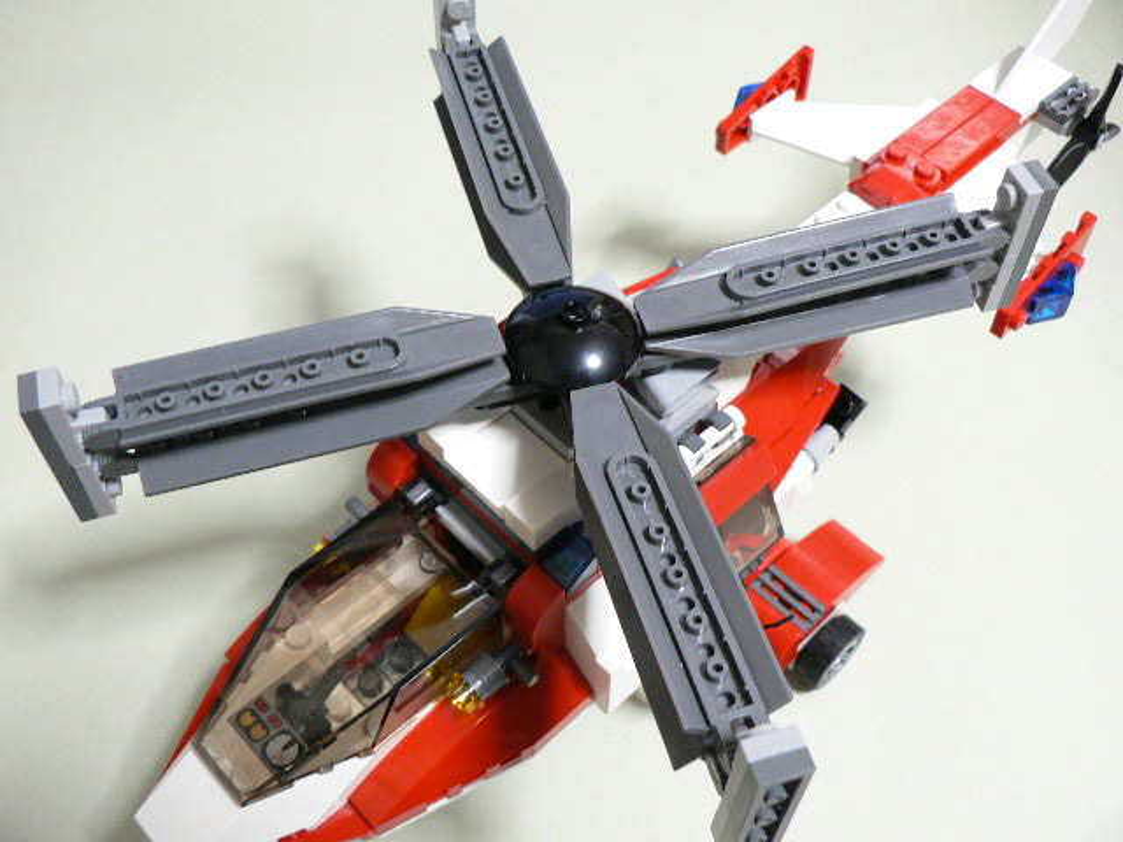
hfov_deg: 51.4
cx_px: 562
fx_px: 1168
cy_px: 421
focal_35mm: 36
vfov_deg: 39.7
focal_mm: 6
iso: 200
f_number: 2.8
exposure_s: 1/13
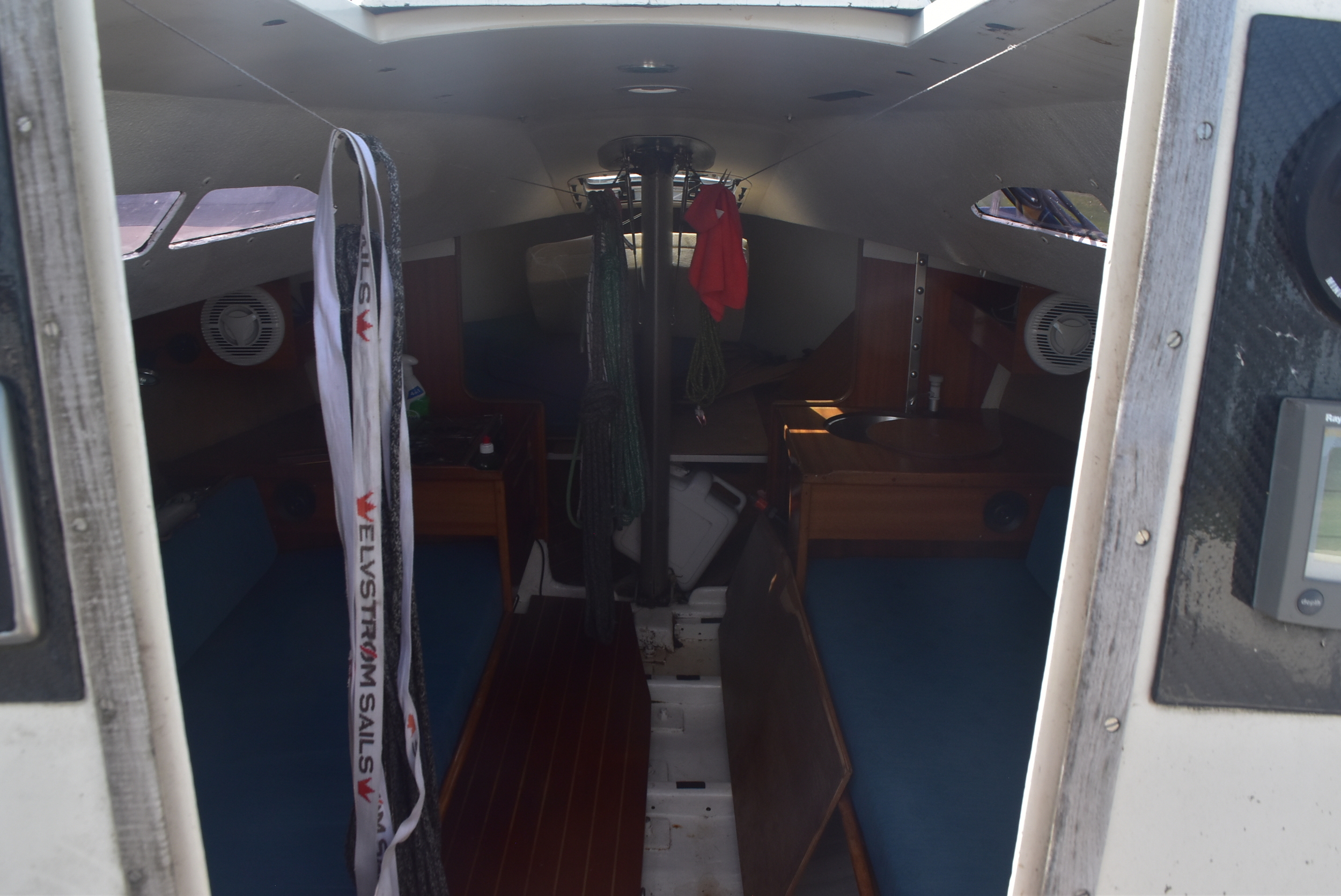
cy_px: 448
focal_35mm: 27
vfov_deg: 48.0
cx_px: 670
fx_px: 1006
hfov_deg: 67.3
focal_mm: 18
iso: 400
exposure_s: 1/200
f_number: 10
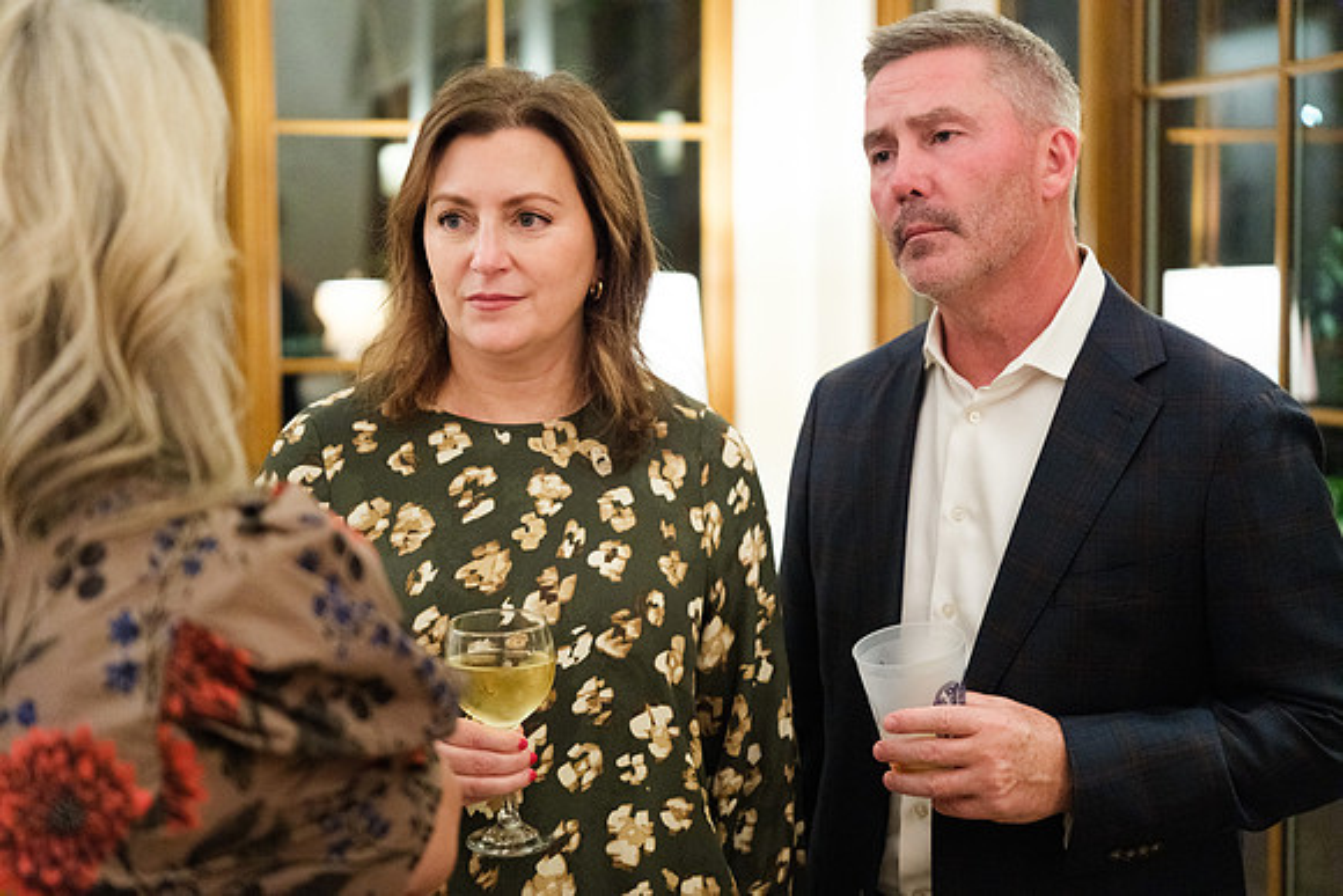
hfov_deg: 33.4
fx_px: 2239
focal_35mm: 60
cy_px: 448
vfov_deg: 22.6
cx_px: 672
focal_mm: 40
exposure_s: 1/125
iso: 2000
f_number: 1.8
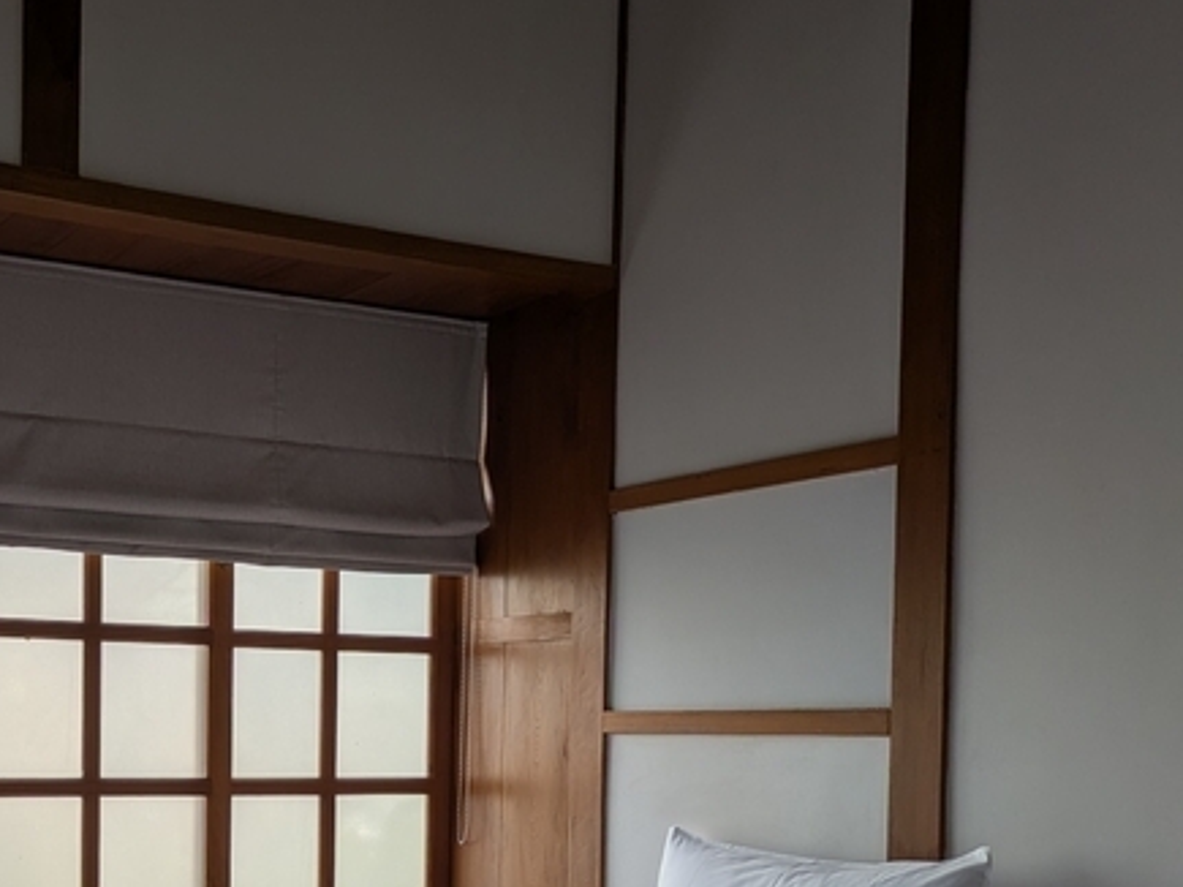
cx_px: 133
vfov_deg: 30.4
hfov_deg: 38.6
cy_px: 756
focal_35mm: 46
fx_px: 1572
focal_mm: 5.43
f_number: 1.89
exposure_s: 1/704
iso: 49
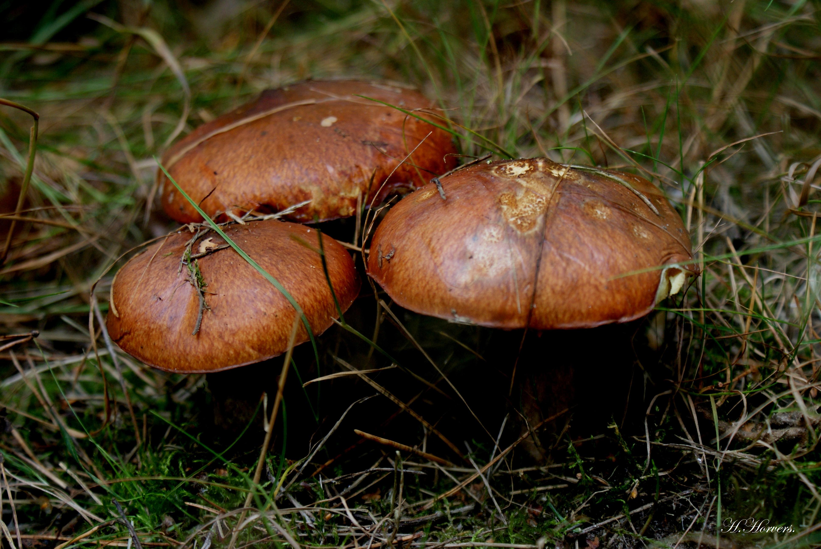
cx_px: 410
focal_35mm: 75
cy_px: 274
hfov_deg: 27.0
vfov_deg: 18.2
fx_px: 1712
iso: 320
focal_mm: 50
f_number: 5.6
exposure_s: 1/80
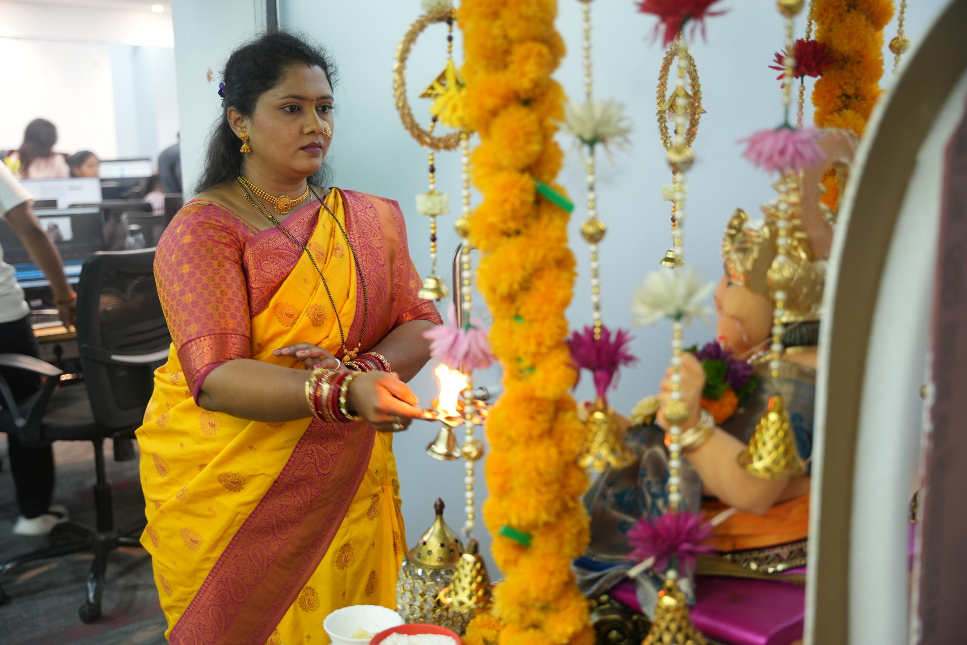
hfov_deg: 48.5
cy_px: 322
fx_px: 1074
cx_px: 484
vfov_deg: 33.4
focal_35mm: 40
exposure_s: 1/40
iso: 500
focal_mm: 40
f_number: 2.8
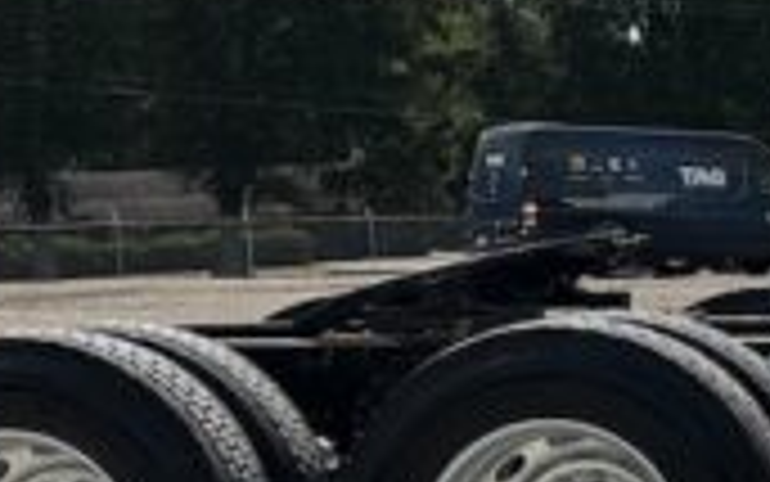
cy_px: 221
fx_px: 2393
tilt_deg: -0.5
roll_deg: +2.7
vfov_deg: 11.5
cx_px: 1373
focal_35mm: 114
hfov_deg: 15.7
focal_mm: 6.86
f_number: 1.78
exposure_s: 1/8929
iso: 80
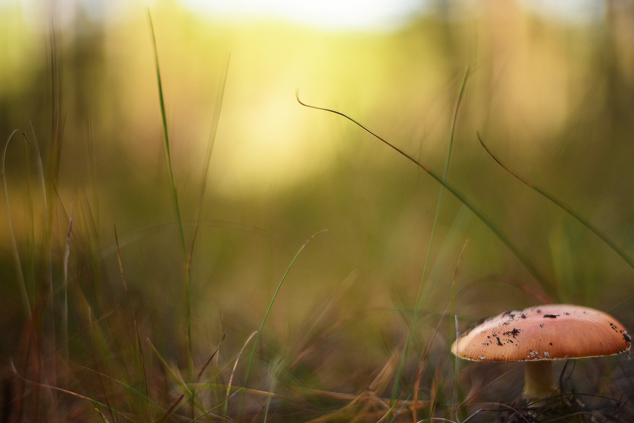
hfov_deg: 32.4
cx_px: 321
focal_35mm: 62
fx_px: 1092
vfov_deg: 21.9
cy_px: 248
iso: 100
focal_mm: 50
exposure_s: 1/800
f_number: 1.4
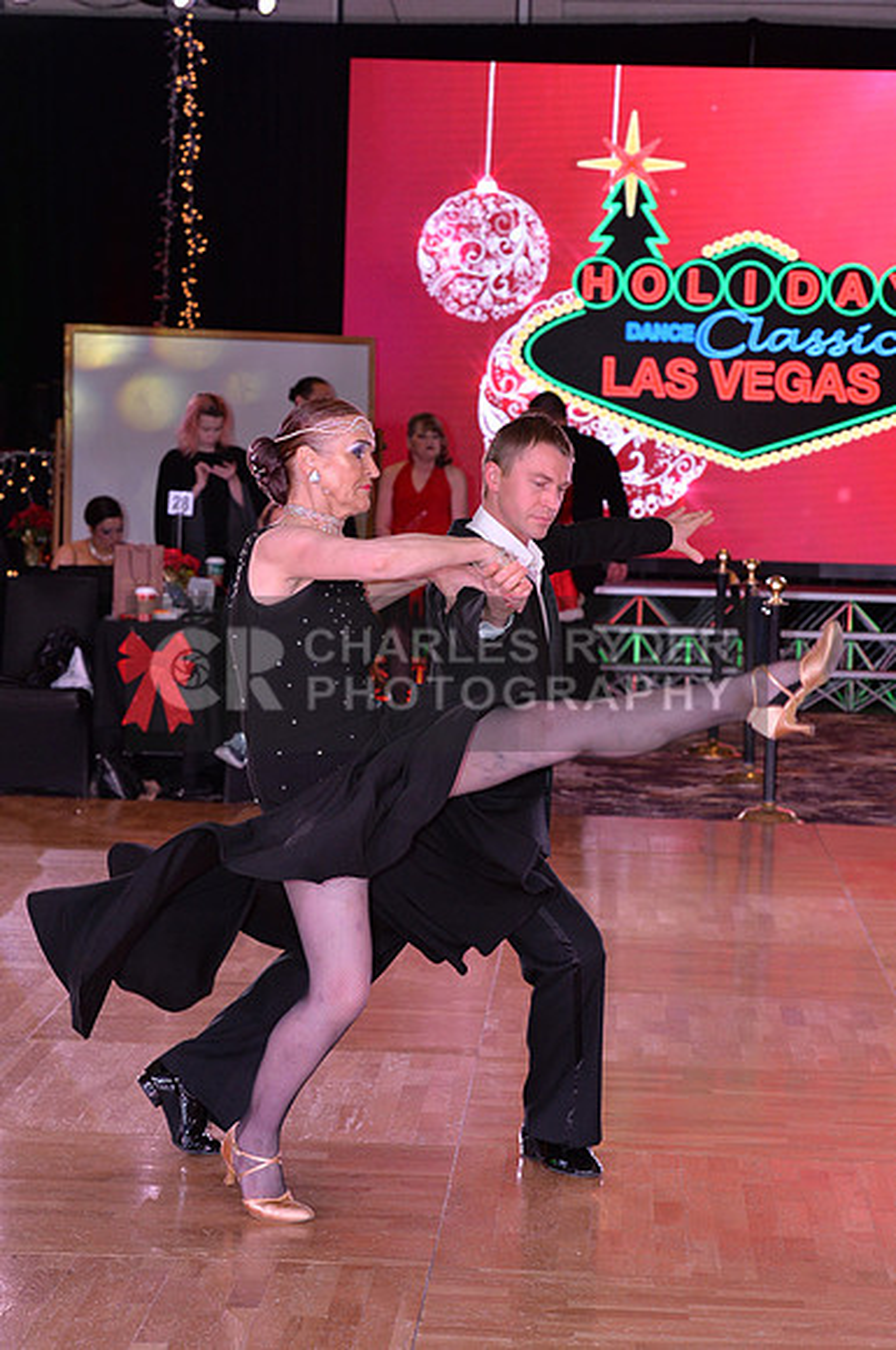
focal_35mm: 102
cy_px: 675
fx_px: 3819
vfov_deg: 20.0
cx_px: 448
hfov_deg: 13.4
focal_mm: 102
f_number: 7.1
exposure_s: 1/250
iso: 2000
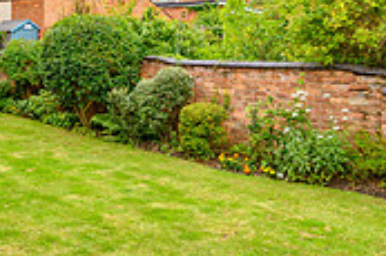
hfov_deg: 40.9
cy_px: 55
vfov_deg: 28.1
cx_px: 105
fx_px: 503
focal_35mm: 47
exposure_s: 1/100
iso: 100
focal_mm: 14
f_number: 8
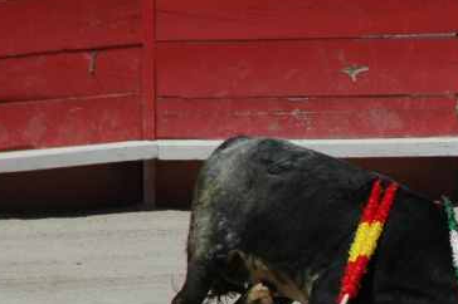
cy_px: 255
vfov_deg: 1.6
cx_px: 550
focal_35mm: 844
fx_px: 10728
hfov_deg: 2.4
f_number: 8
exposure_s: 1/2500
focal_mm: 200
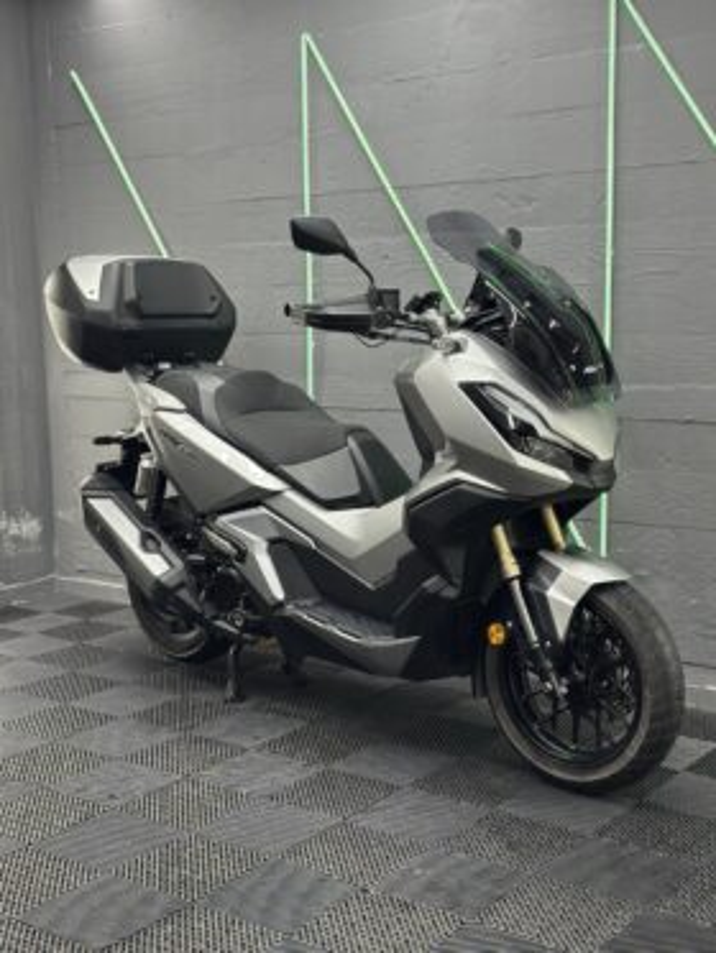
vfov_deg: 39.6
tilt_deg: -7.3
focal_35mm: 48
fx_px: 1323
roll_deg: +0.6
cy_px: 476
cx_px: 358
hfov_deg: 30.3
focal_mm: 6.86
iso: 160
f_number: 1.78
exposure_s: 1/100
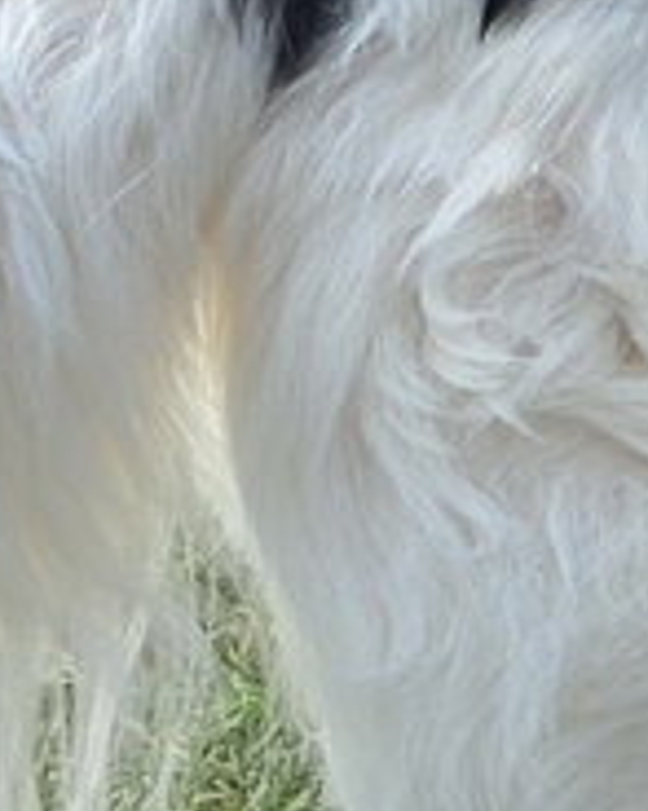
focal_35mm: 195
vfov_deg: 9.9
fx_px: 4679
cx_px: 1318
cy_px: 121
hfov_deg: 7.6
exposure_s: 1/370
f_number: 1.7
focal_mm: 6.3
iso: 25
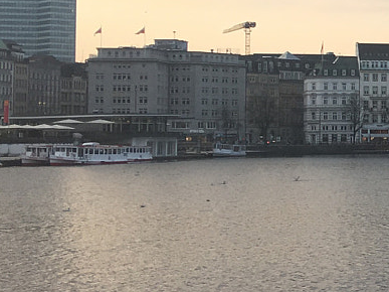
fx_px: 1348
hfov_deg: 14.9
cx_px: 639
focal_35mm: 120
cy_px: 78
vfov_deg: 12.3
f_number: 2.2
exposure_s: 1/290
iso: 25
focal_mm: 4.15
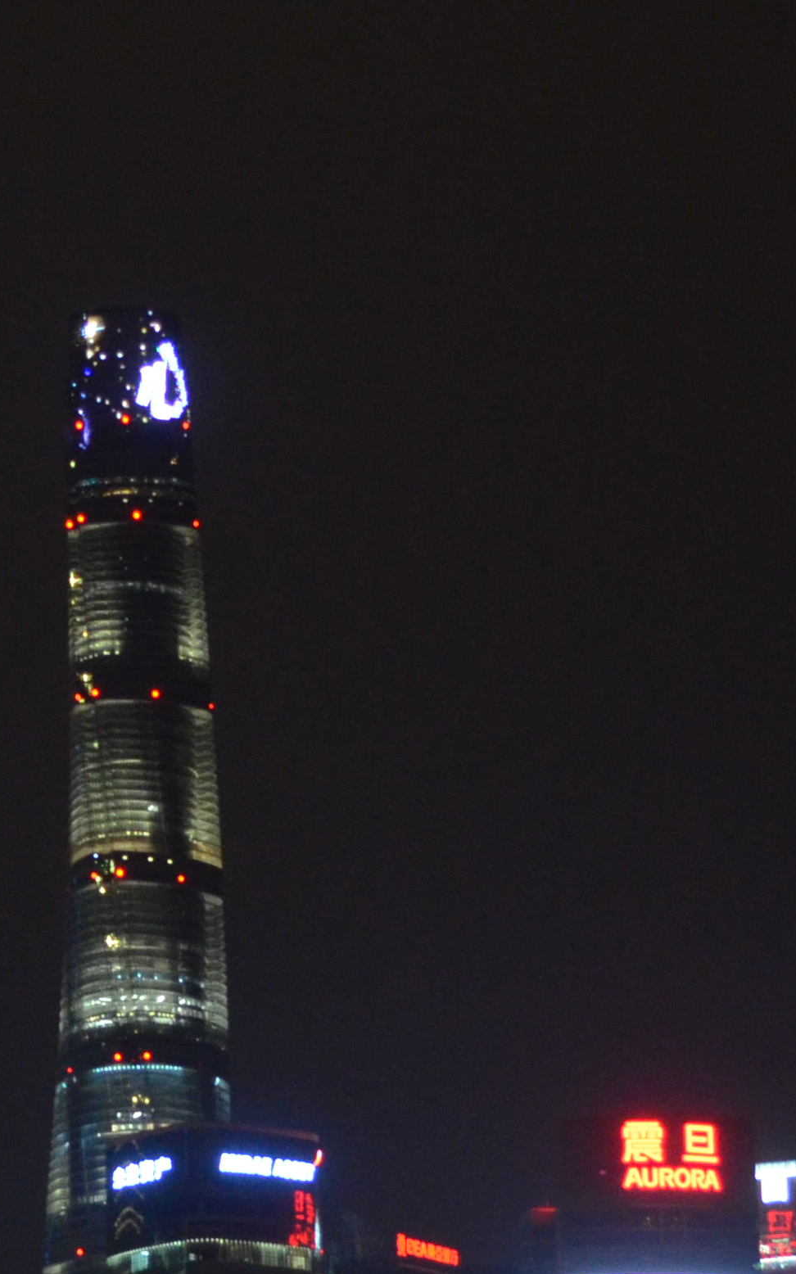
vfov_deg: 17.9
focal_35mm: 116
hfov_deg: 11.2
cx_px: -24
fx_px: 4028
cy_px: 969
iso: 1600
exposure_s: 1/40
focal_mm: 24
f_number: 4
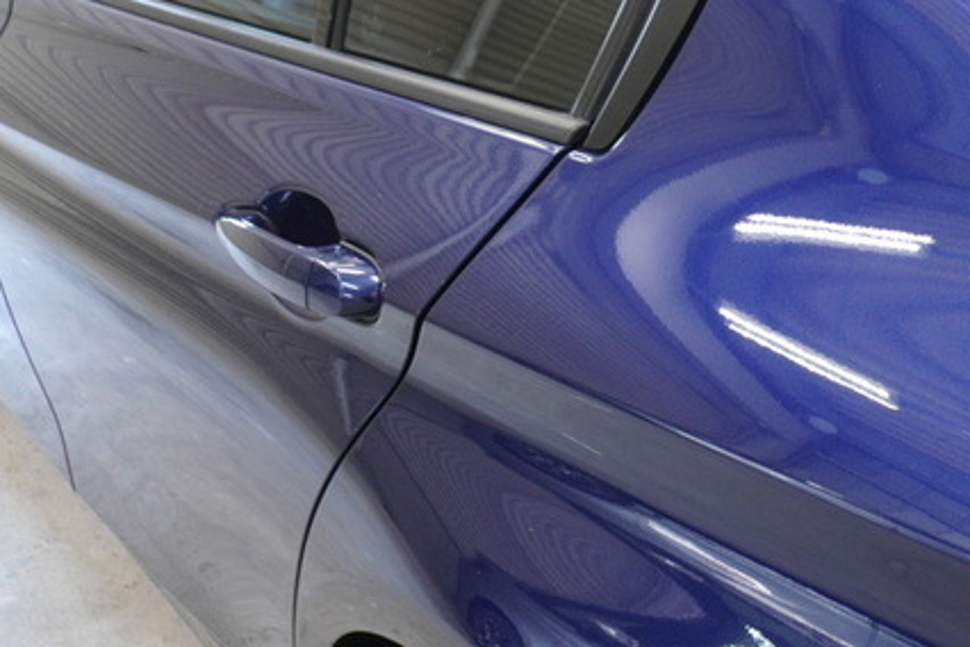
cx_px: 963
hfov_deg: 33.8
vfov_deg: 24.7
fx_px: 1455
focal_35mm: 54
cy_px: 137
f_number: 3.5
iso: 640
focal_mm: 16
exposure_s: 1/30
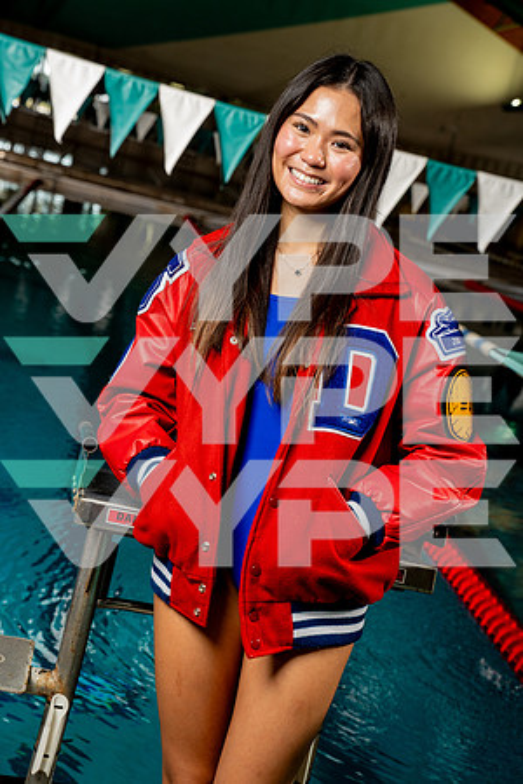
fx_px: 1395
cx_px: 262
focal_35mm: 64
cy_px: 392
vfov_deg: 31.4
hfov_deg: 21.2
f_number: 5.6
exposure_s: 1/250
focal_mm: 64
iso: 640
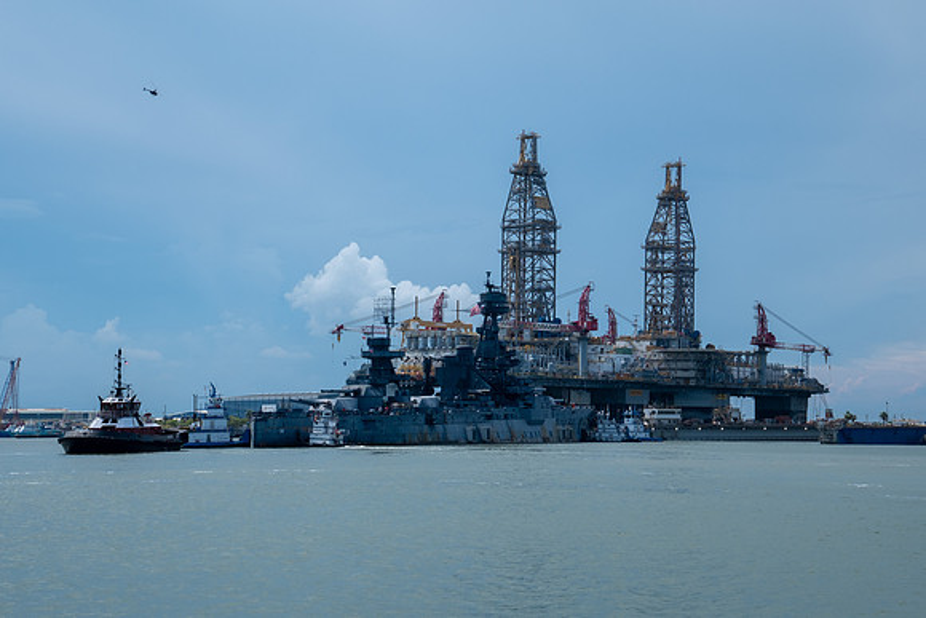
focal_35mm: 70
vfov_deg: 19.5
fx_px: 1801
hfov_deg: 28.8
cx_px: 463
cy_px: 309
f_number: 11
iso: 160
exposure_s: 1/320
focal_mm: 46.6
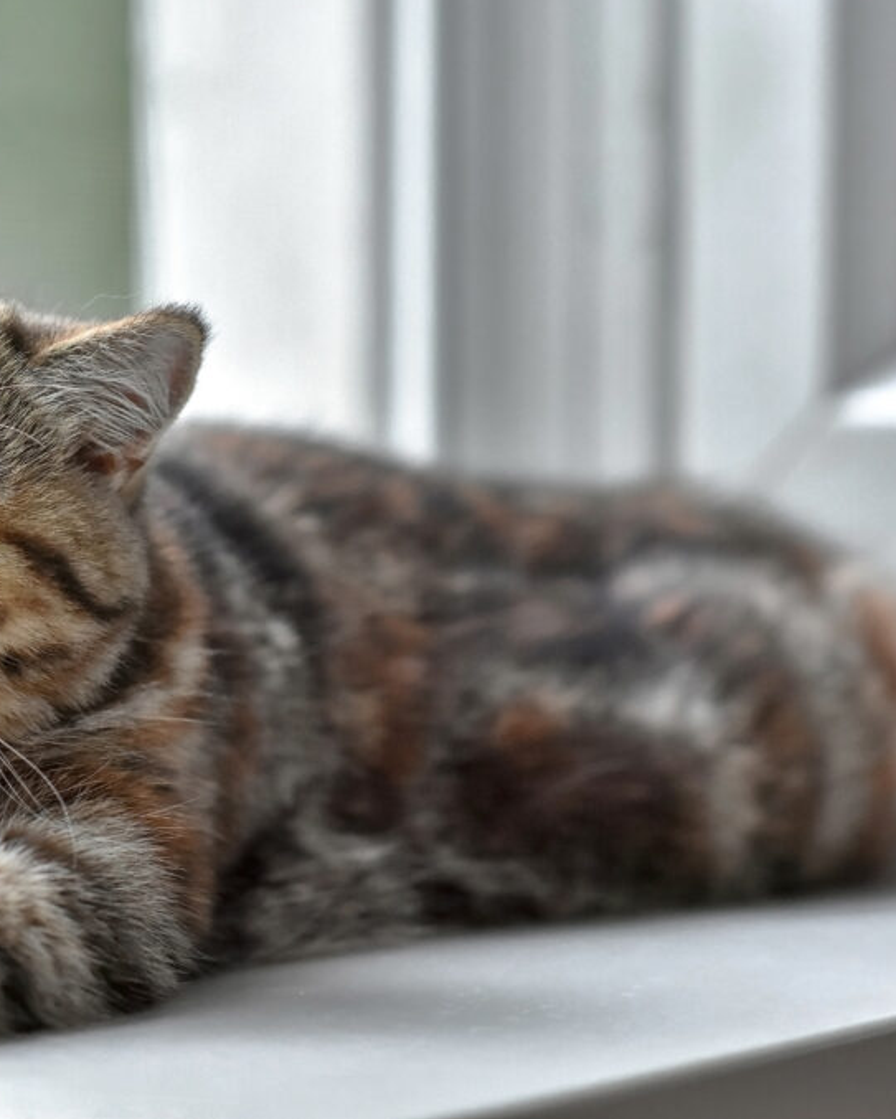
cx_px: 134
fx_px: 5986
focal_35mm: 181
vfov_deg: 10.7
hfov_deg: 8.5
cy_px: 559
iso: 2000
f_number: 3.2
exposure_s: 1/1250
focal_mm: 85
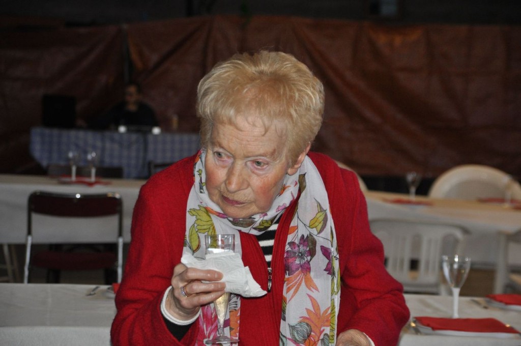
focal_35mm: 135
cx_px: 260
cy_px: 173
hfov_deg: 15.2
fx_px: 1951
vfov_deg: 10.1
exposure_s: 1/60
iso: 800
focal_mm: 90
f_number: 5.3
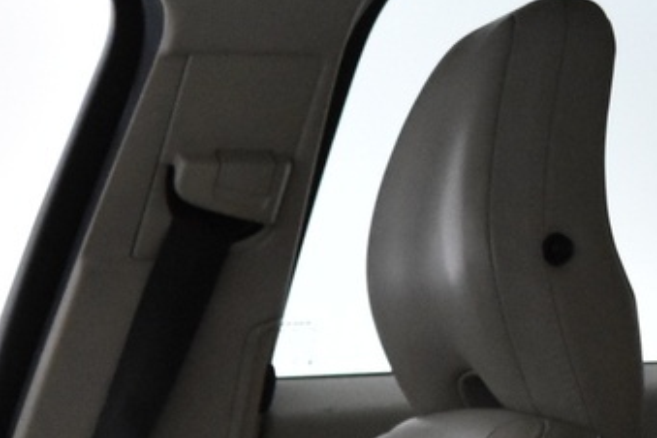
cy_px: 899
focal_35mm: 172
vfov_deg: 7.6
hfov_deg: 11.3
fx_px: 3139
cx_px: -402
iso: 3200
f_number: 4.5
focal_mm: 24
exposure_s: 1/80
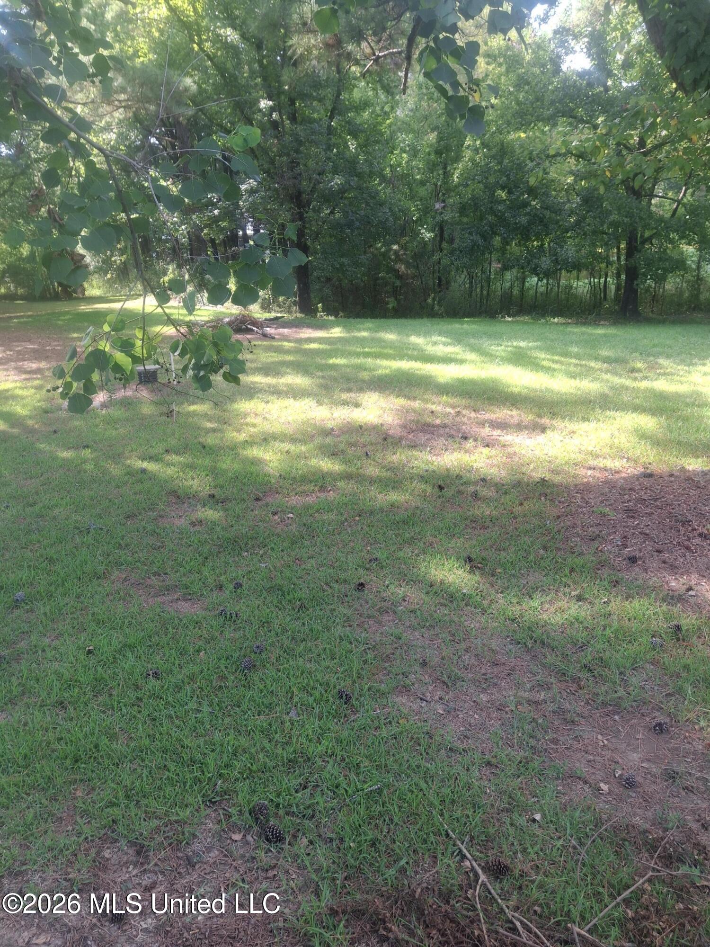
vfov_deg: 69.4
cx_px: 355
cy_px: 474
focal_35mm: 25
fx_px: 684
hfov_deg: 54.9
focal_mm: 4.69
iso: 25
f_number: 1.8
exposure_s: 1/100
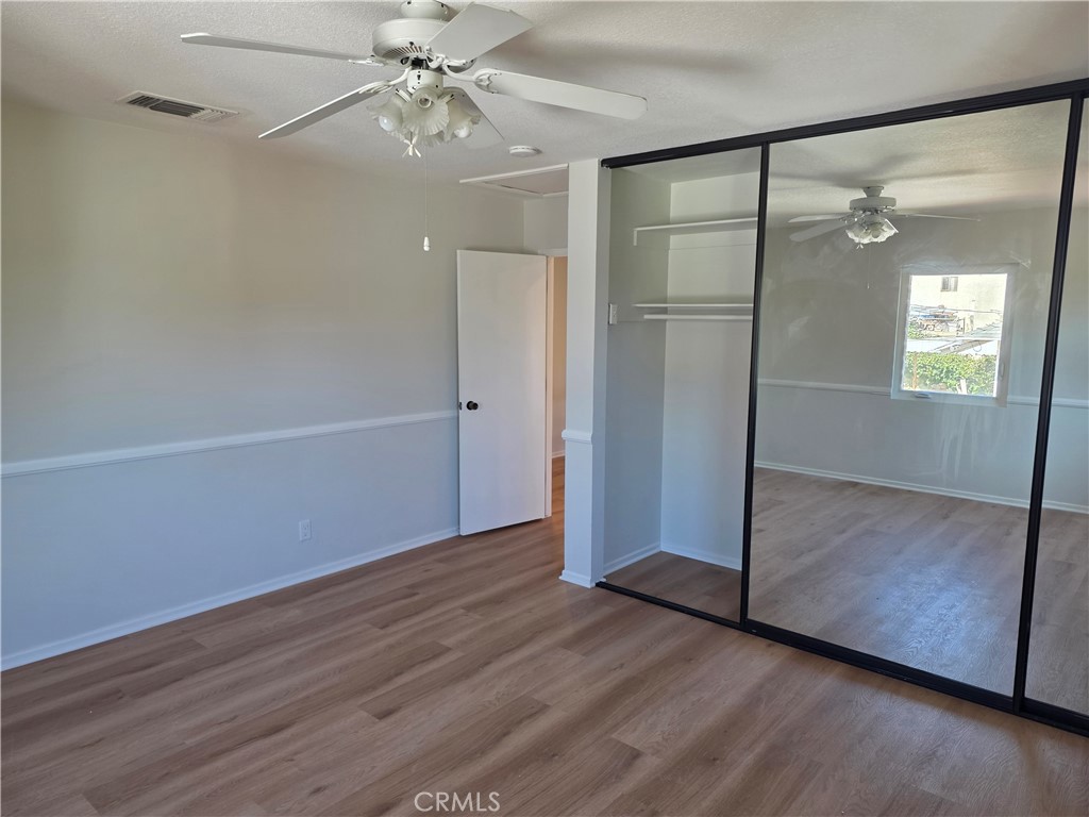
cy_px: 408
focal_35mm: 23
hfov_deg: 73.9
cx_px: 544
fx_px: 724
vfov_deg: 58.9
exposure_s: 1/120
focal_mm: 6.25
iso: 125
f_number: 1.7
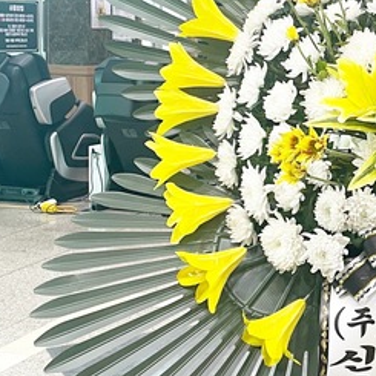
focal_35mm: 75
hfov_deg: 21.7
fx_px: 922
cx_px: 428
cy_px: 135
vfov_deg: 23.0
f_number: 1.6
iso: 100
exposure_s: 1/60
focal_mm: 4.2
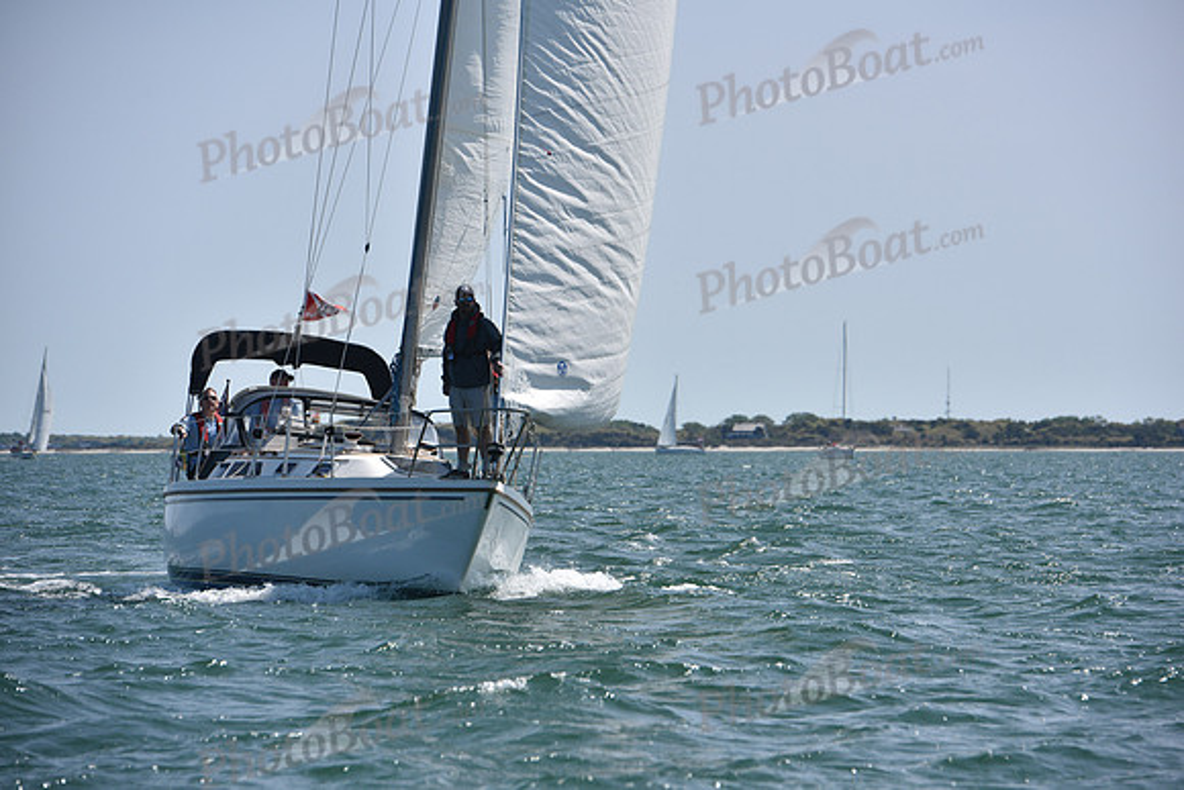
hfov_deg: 11.4
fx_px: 5921
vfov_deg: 7.6
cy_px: 395
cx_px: 592
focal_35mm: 180
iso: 320
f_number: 7.1
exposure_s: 1/800
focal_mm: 180
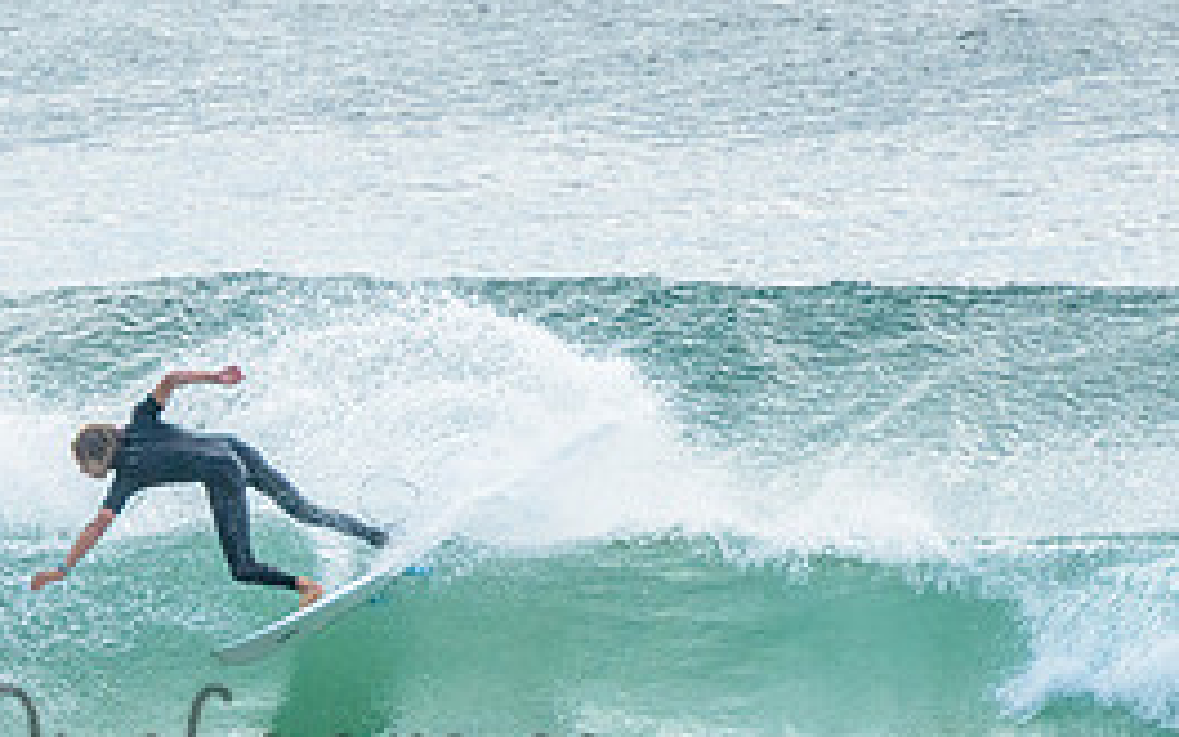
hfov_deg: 1.9
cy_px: 556
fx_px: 35345
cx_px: 179
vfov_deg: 1.2
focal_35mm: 1100
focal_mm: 400
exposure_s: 1/1600
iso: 800
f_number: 11
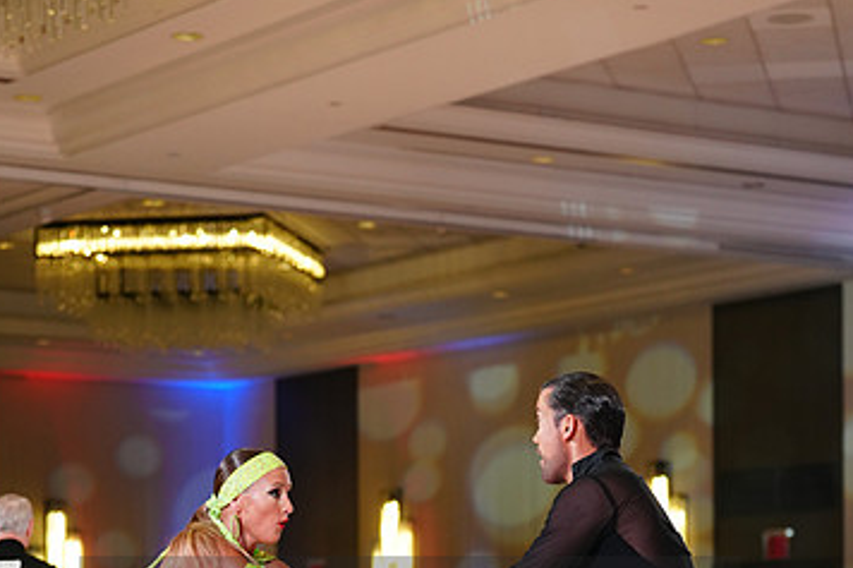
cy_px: 638
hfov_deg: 18.0
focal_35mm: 114
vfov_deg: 11.8
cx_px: 411
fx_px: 2700
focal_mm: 70
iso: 1600
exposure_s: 1/400
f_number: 2.8
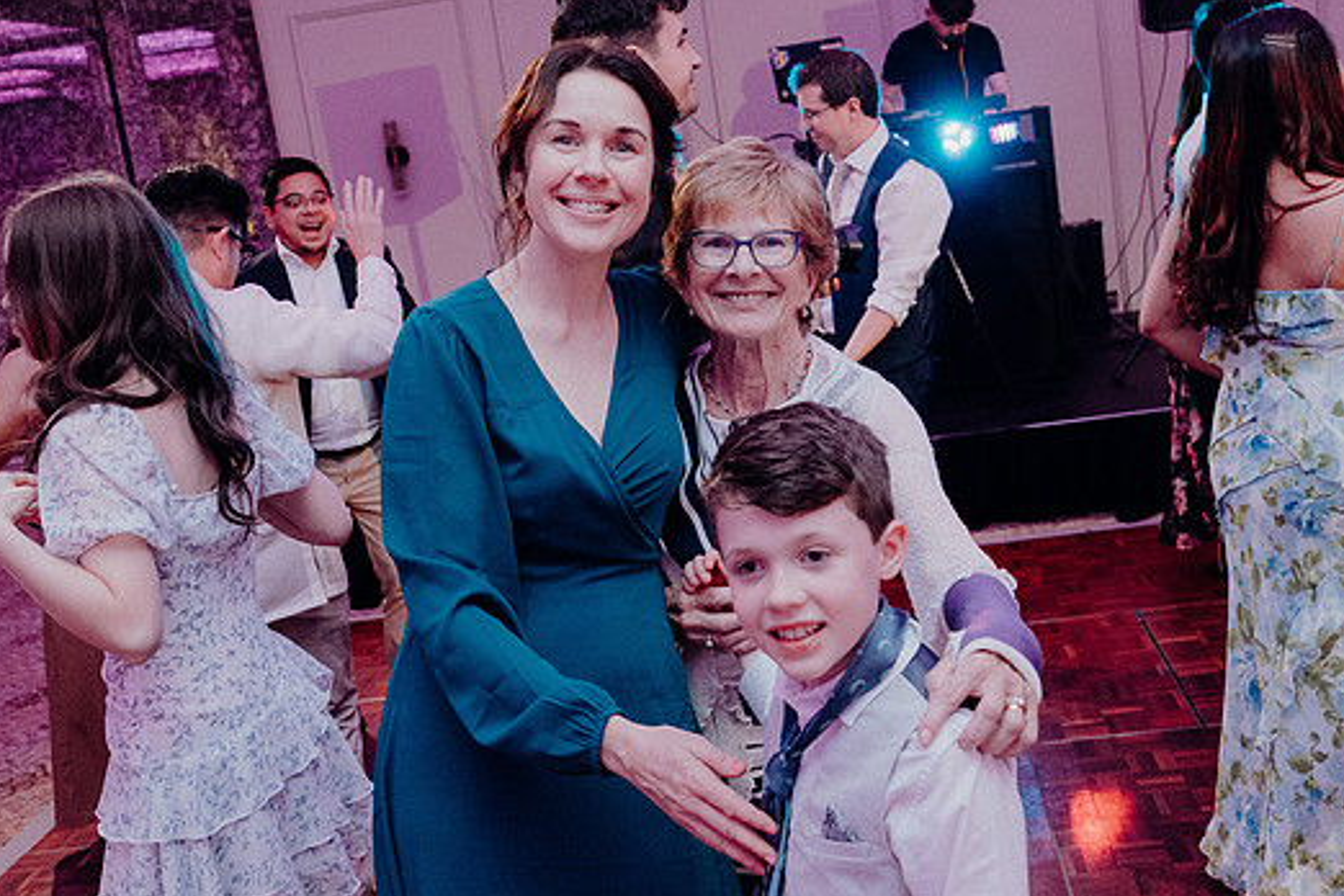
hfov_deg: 48.4
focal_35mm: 40
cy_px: 426
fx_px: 1493
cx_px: 729
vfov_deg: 33.4
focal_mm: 24
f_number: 3.5
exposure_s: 1/160
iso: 3200
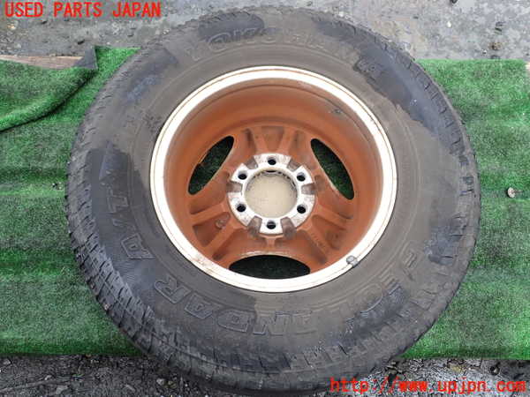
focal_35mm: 30
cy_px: 198
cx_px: 265
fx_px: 459
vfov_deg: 46.8
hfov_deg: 60.0
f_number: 3.2
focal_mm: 5.4
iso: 100
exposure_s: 1/250
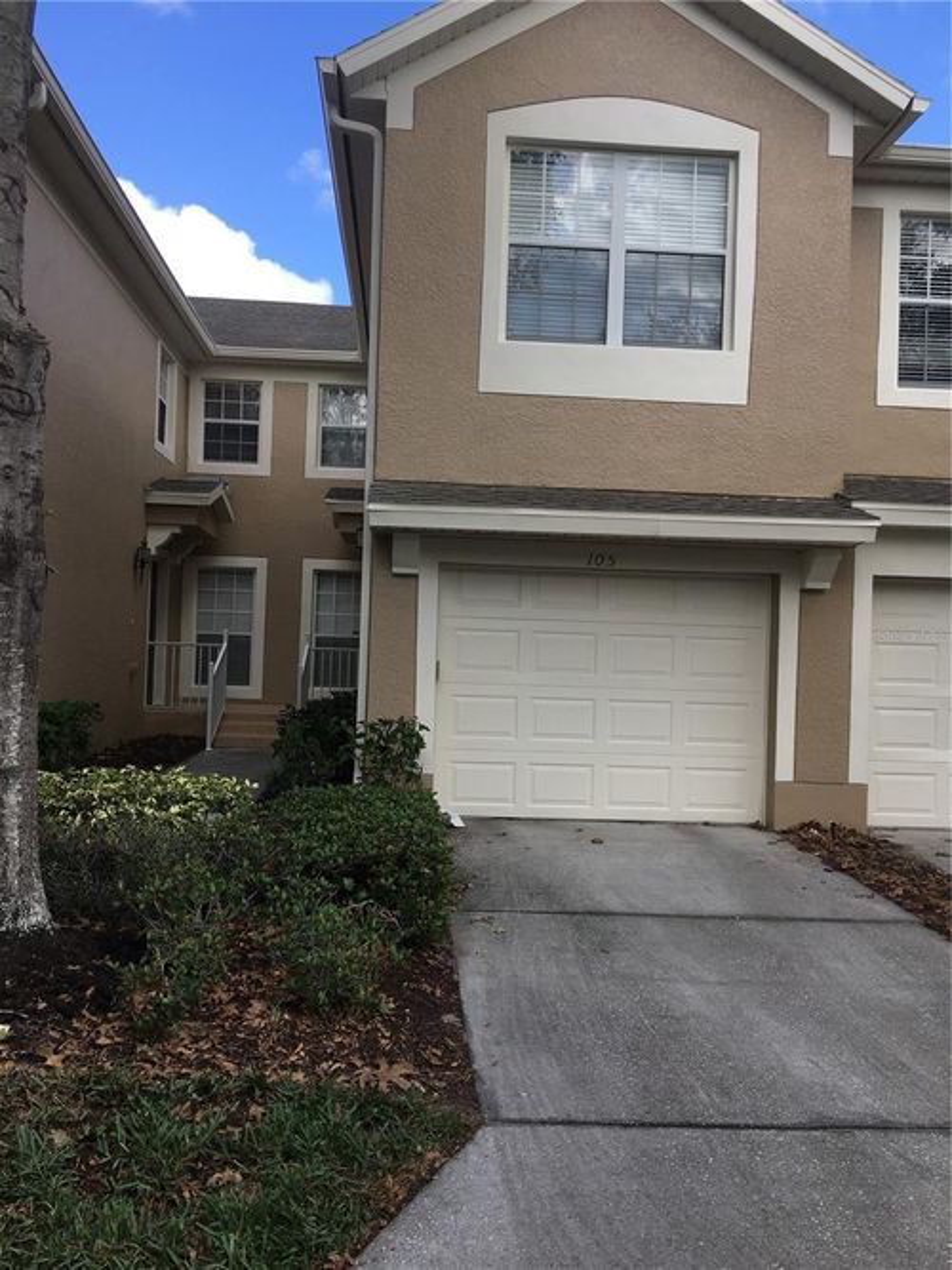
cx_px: 476
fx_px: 1064
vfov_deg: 61.7
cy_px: 635
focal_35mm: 29
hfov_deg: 48.2
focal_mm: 4.15
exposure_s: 1/620
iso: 25
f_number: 2.2
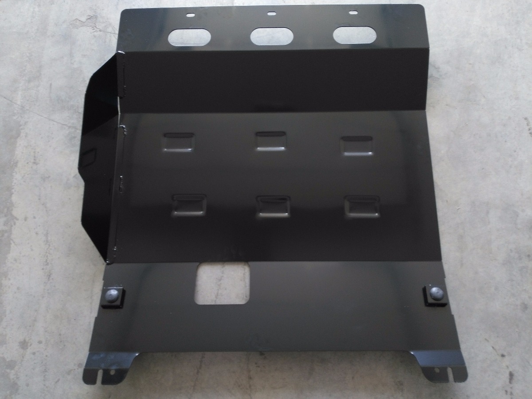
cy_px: 200
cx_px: 266
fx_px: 430
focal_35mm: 28
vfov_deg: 49.7
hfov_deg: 63.4
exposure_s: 1/40
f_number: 2
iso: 128
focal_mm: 2.96
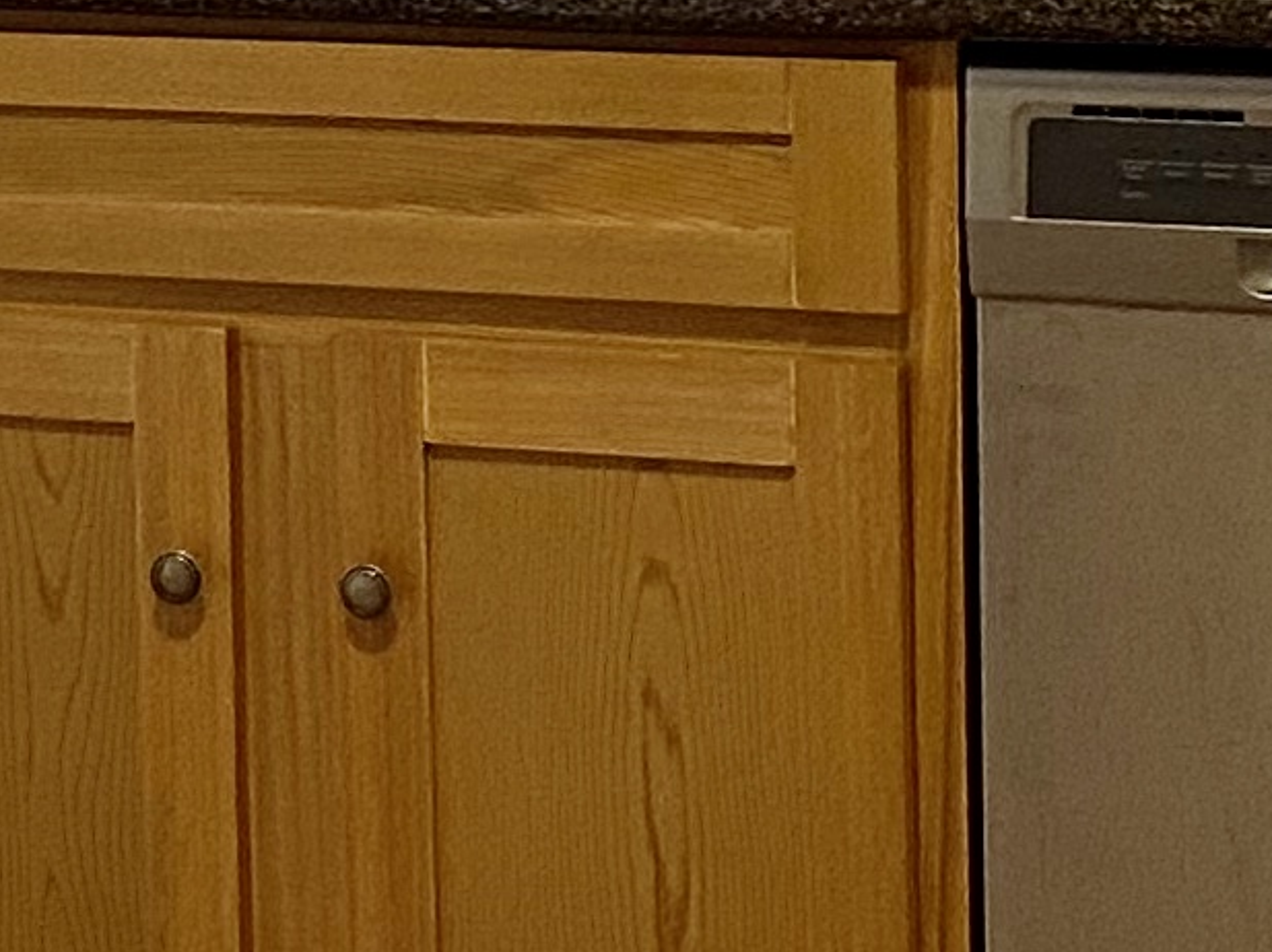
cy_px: -14
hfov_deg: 11.5
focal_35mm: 170
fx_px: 6243
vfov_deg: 8.7
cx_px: -49
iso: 200
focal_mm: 4.25
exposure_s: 1/60
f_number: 1.8
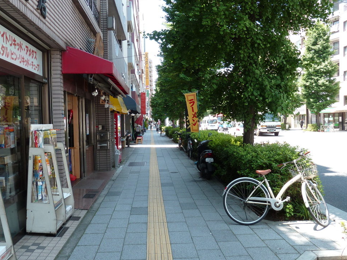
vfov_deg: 45.4
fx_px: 311
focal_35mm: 31
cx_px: 167
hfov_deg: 58.3
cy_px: 136
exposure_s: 1/80
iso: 80
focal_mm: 4.1
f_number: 3.3
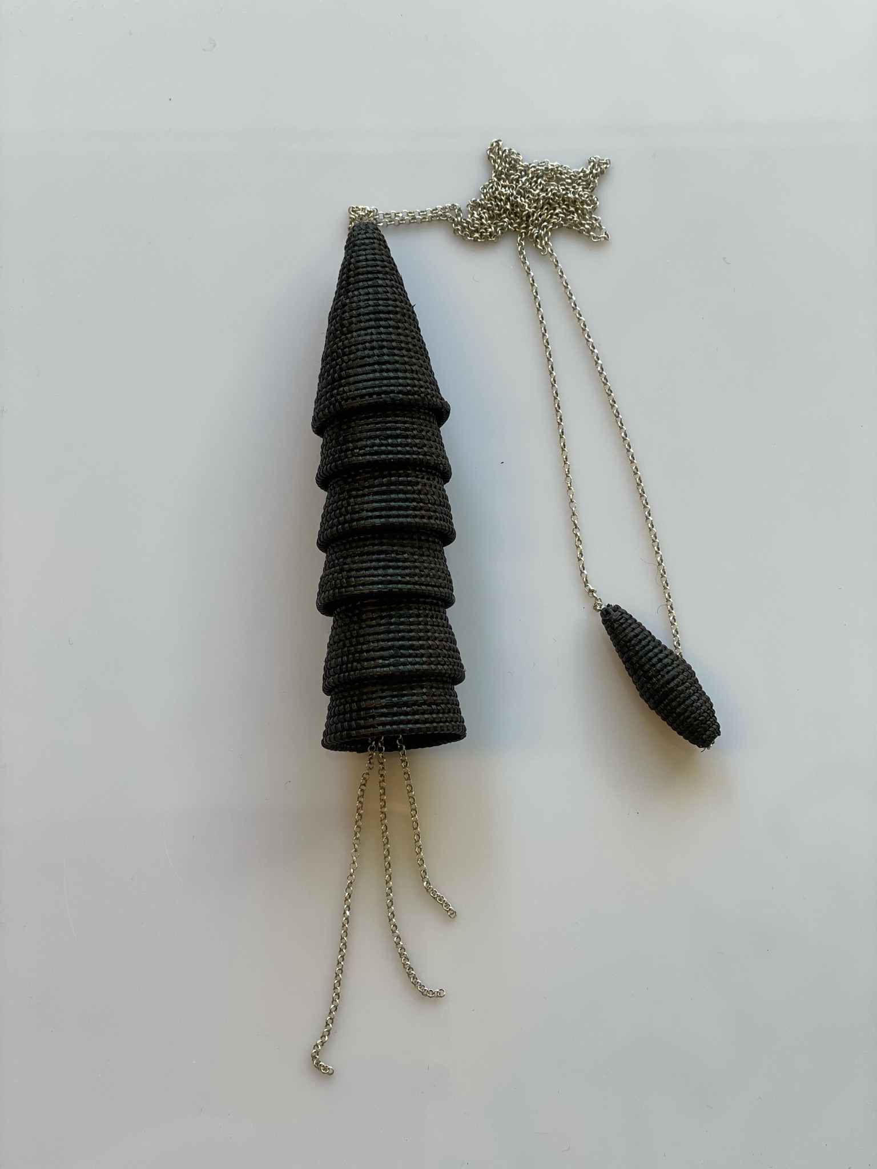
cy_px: 584
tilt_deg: -80.0
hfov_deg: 28.0
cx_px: 438
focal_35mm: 52
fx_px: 1757
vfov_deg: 36.8
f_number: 2
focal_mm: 6
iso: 32
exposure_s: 1/100
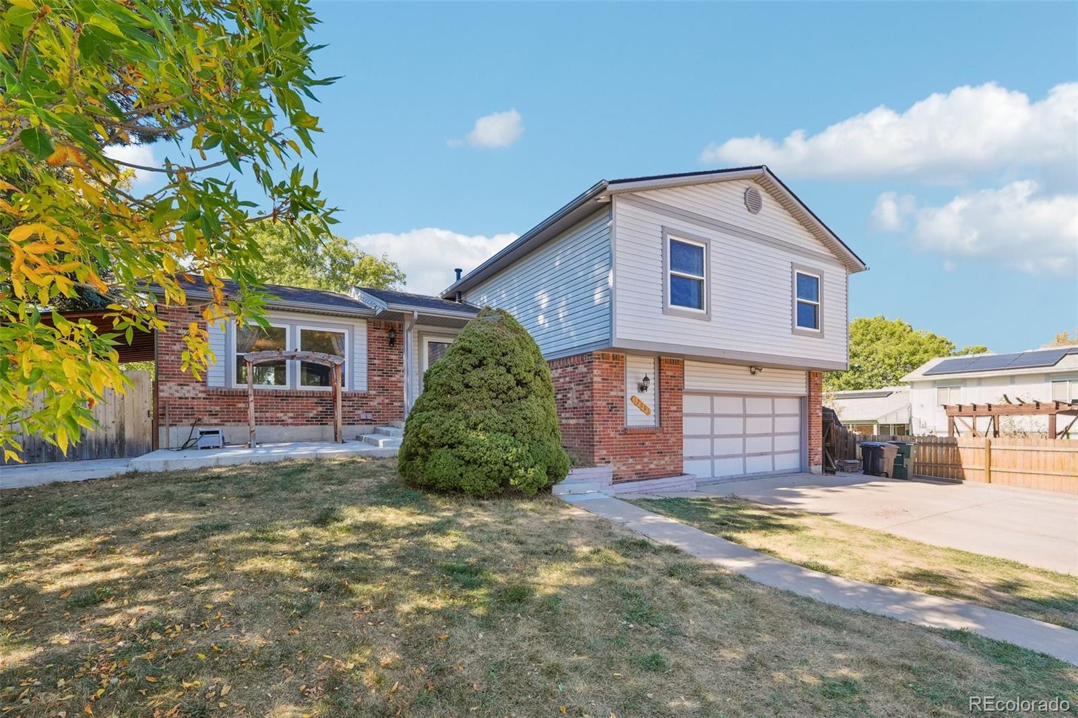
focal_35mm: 15
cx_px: 539
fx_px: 449
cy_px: 359
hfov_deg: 100.4
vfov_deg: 77.3
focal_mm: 10
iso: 800
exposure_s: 1/200
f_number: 8
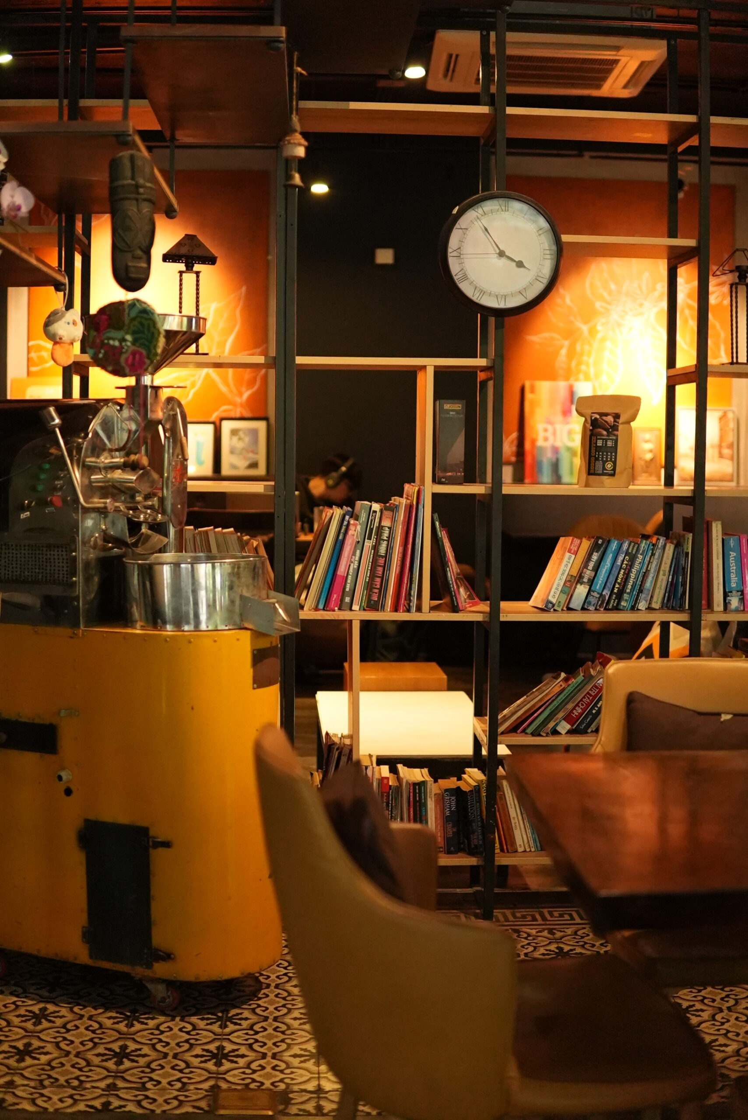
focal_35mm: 45
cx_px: 374
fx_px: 1401
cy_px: 560
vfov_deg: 43.6
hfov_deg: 29.9
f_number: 1.4
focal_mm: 30
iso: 5000
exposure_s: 1/640
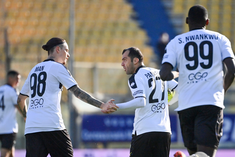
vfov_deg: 3.8
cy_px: 78
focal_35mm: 360
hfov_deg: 5.7
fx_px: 2350
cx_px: 118
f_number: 4
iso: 320
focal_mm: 360
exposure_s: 1/6400
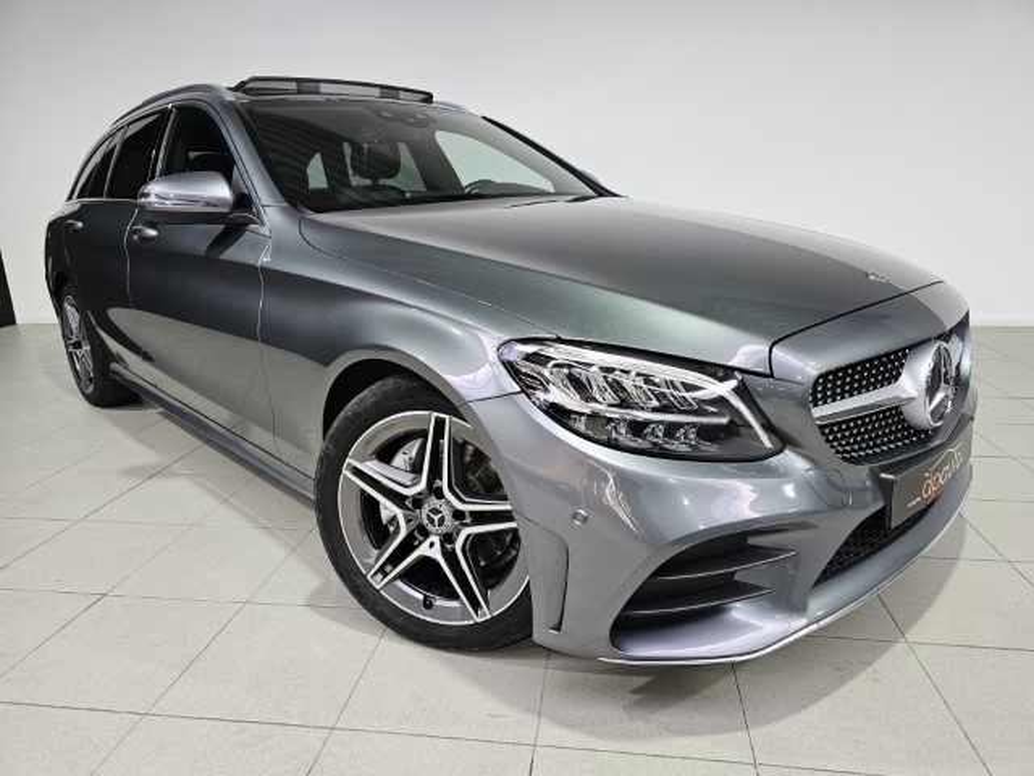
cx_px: 517
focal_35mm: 23
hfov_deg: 73.9
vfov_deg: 58.9
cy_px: 388
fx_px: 687
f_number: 1.7
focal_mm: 6.3
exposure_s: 1/180
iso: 160
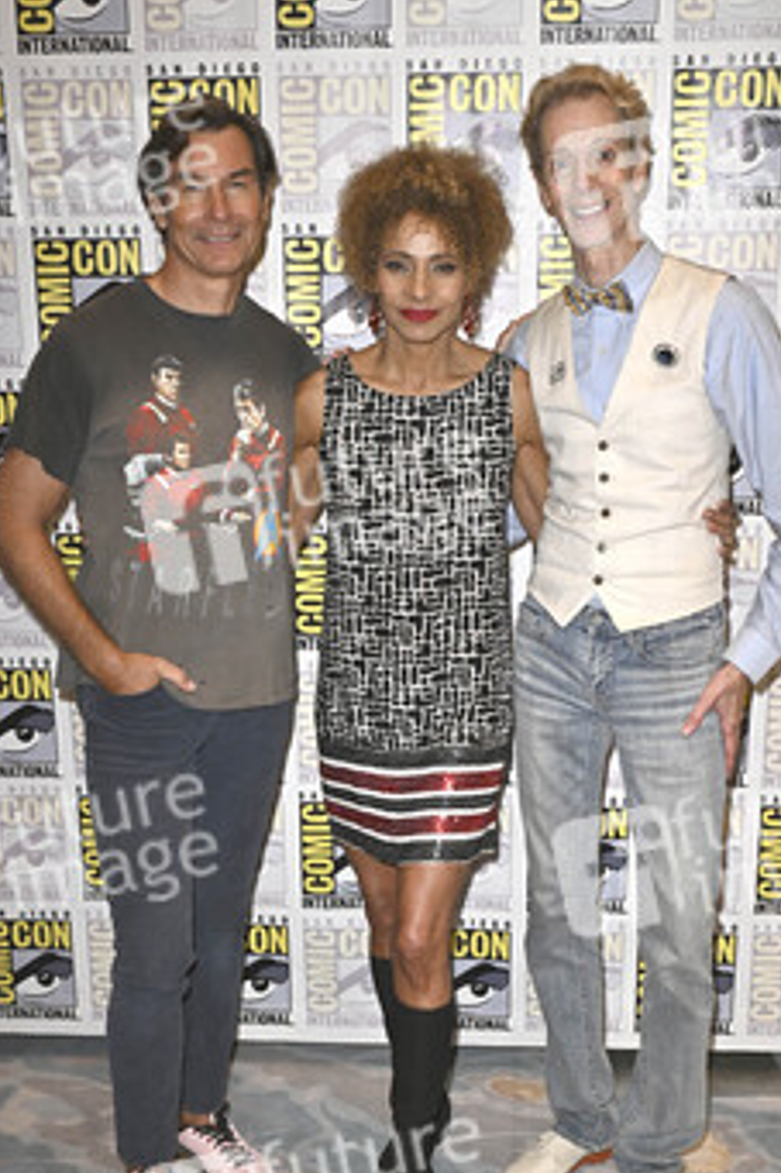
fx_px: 1335
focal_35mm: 41
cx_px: 416
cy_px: 685
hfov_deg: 32.6
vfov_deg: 47.2
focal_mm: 35
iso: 2000
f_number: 6.3
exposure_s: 1/250
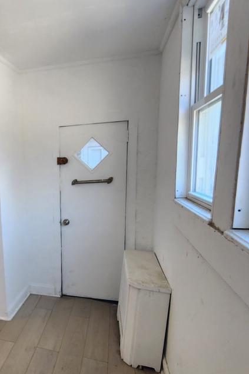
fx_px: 239
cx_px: 12
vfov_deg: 75.7
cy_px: 214
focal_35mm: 23
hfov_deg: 47.7
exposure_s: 1/60
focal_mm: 2.2
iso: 80
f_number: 2.2
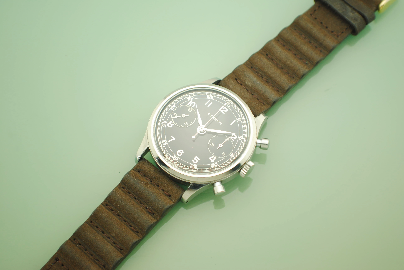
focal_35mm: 78
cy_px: 135
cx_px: 202
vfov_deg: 17.5
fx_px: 876
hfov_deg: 26.0
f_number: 5.6
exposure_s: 1/125
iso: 200
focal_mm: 52
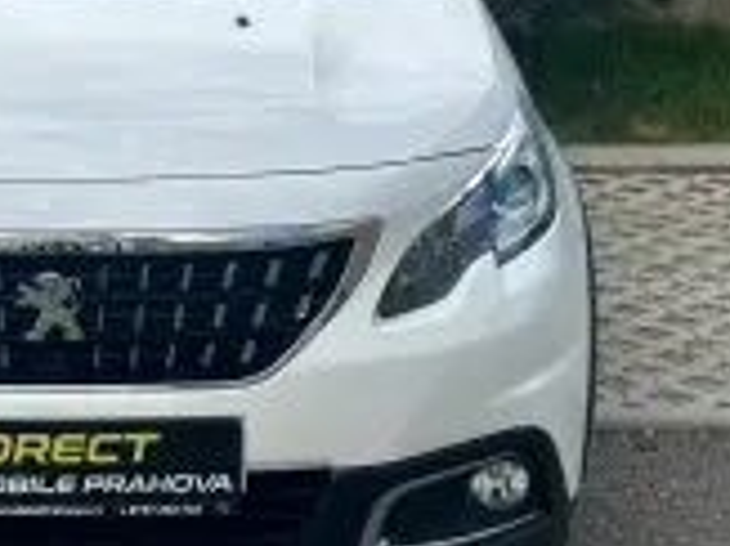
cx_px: 31
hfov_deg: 18.2
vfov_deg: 13.9
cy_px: 157
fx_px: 2234
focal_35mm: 106
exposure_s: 1/4367
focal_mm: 6.86
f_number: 1.78
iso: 64
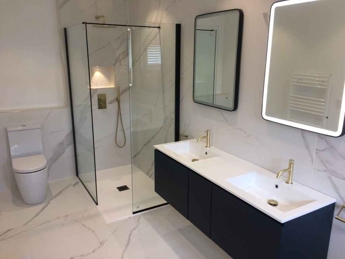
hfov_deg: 61.7
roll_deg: -0.4
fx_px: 289
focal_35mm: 29
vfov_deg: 48.2
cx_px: 172
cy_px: 130
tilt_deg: -12.5
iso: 32
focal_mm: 4.15
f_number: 2.2
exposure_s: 1/50
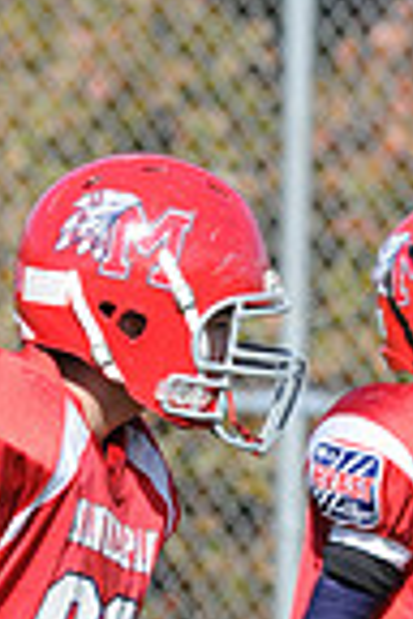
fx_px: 31110
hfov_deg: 0.8
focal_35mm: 1808
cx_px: -161
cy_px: 950
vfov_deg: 1.1
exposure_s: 1/500
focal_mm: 300
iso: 200
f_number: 8
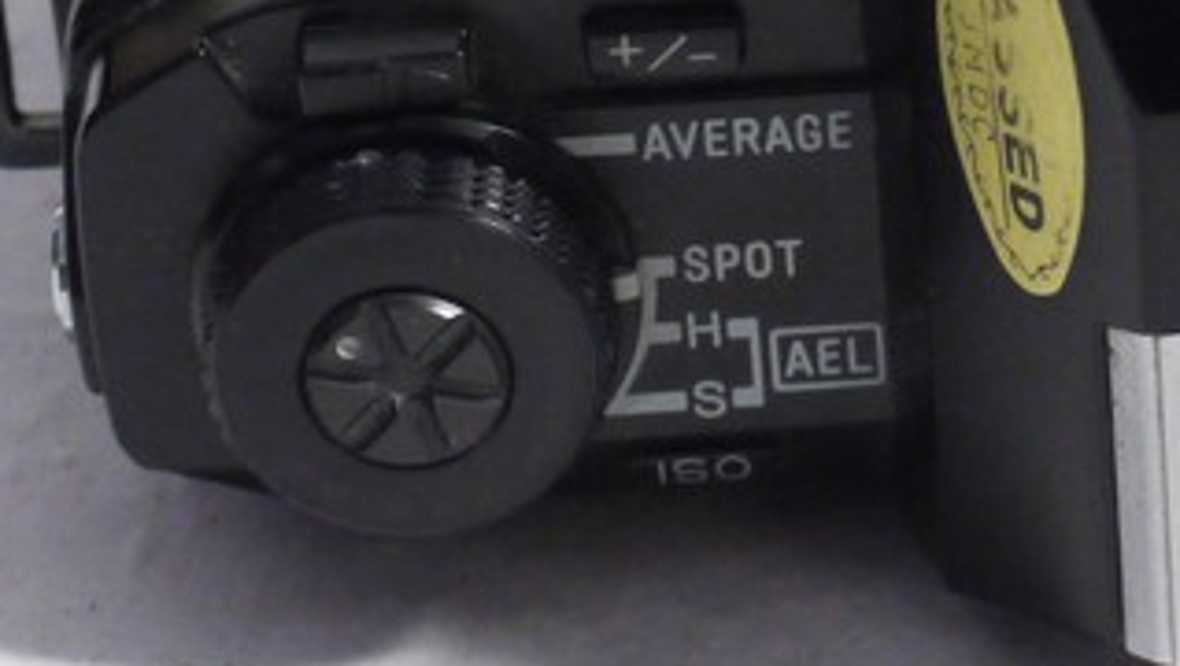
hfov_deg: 12.3
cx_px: 1343
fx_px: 5386
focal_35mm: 172
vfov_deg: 6.8
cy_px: -707
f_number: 5.6
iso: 800
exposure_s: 1/13
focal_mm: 21
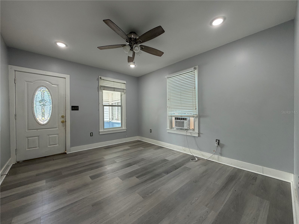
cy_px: 112
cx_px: 150
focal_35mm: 14
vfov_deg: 85.7
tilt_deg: -0.3
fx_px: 121
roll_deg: +0.6
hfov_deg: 102.1
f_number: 2.2
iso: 160
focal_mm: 2.22
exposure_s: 1/120
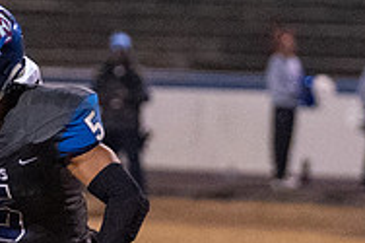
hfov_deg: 3.2
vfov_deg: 2.1
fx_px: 6554
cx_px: -33
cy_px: 85
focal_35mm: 647
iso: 8000
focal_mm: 133
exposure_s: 1/800
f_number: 2.8
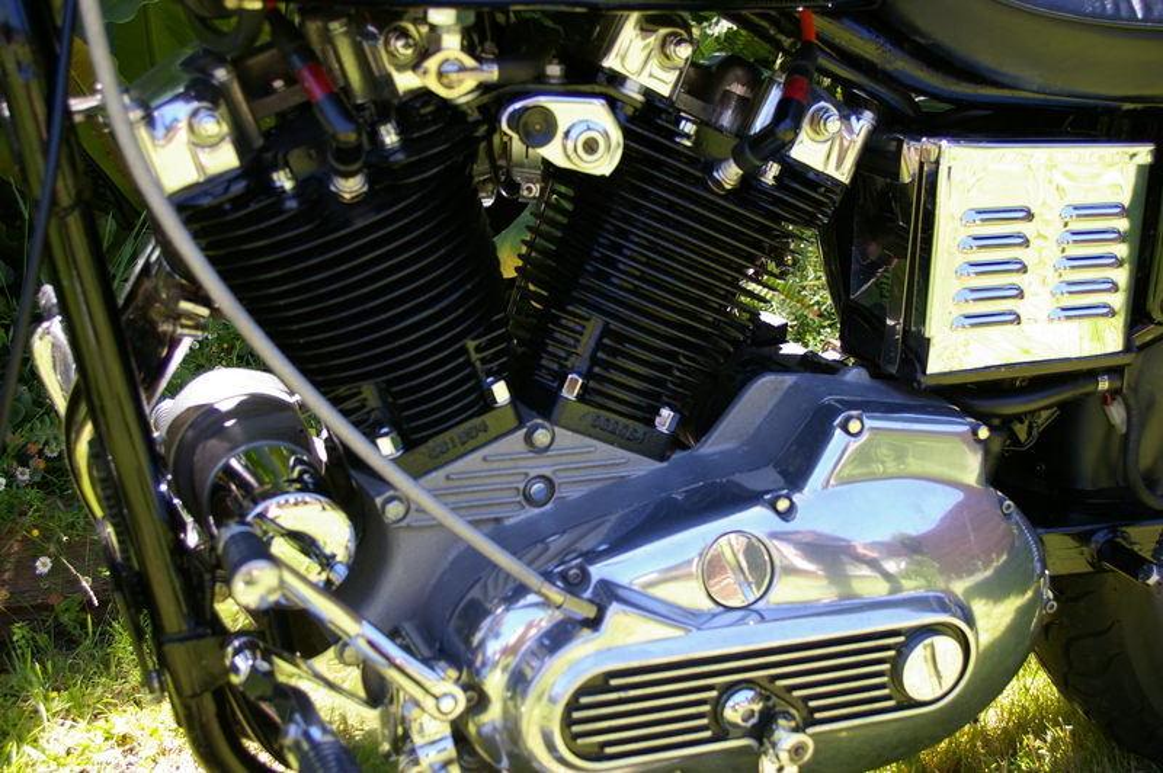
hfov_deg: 43.6
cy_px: 386
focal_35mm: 45
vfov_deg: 29.8
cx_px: 582
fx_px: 1453
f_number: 6.7
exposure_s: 1/90
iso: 200
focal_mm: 30
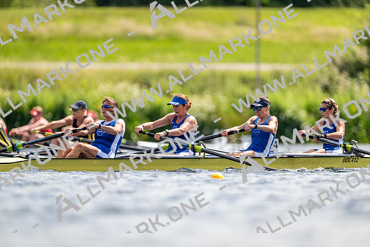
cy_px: 124
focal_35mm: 600
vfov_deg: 2.3
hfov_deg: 3.4
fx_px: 6168
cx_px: 185
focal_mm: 600
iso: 500
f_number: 4
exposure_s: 1/4000
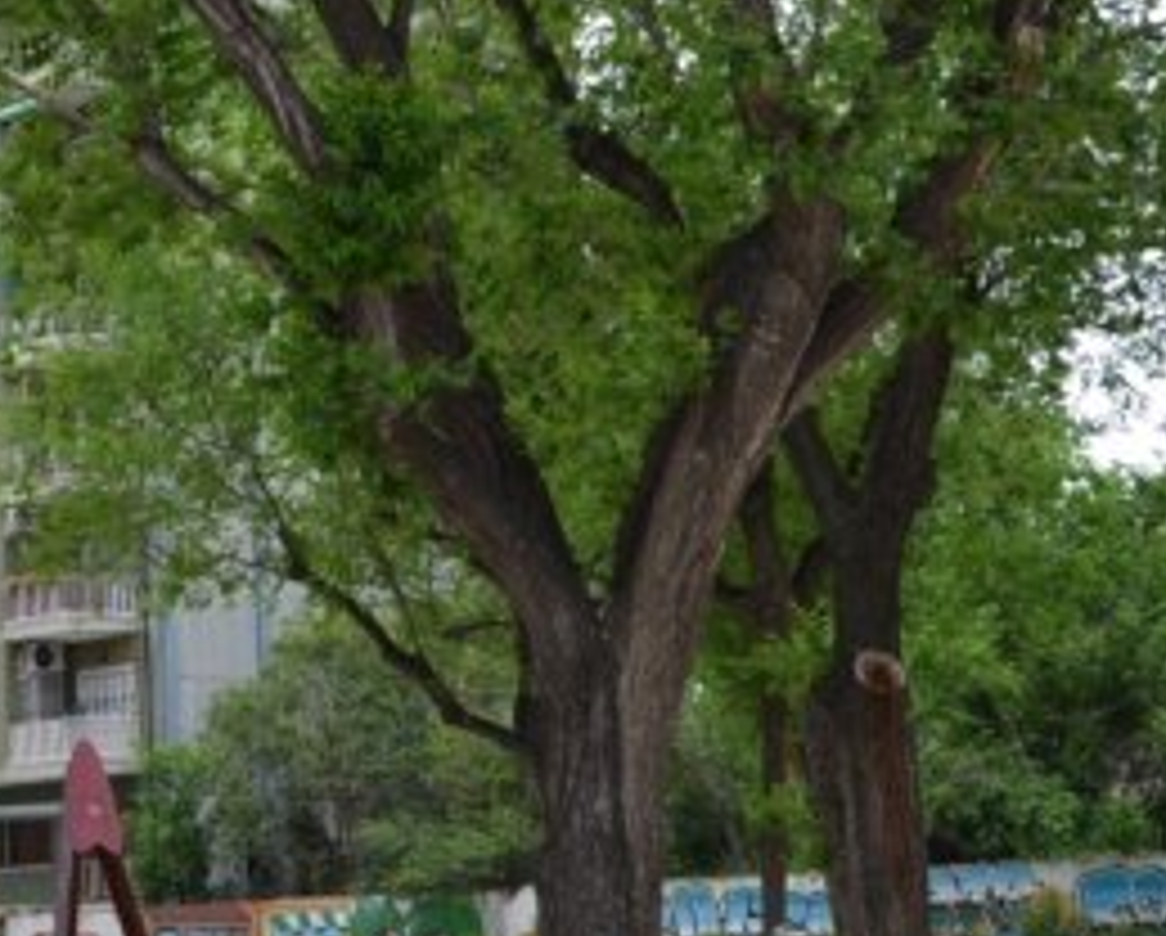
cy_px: 639
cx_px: -108
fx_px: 2592
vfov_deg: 20.4
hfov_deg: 23.8
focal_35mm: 75
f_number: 6.3
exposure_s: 1/160
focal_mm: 18
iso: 100
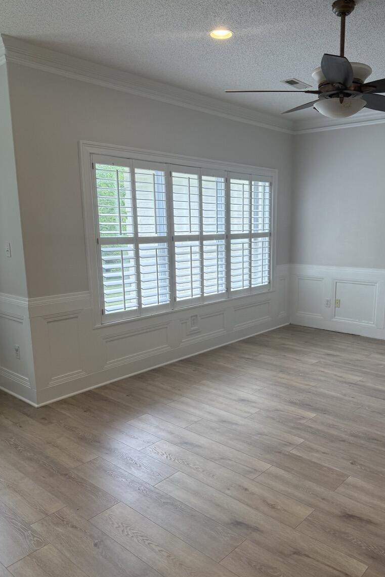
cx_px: 239
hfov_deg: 46.0
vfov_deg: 65.4
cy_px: 305
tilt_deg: -10.7
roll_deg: -0.4
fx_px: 449
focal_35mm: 28
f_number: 1.78
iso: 100
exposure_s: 1/252
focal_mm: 6.76
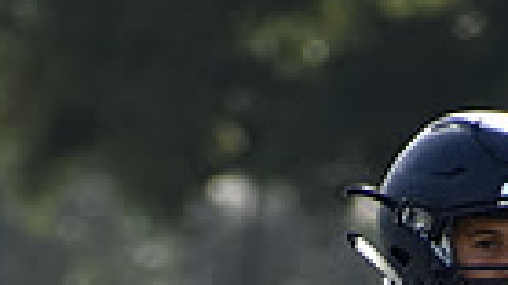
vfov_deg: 0.6
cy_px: 837
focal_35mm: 1966
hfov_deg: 1.1
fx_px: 26467
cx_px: 481
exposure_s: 1/1600
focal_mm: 300
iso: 400
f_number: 7.1
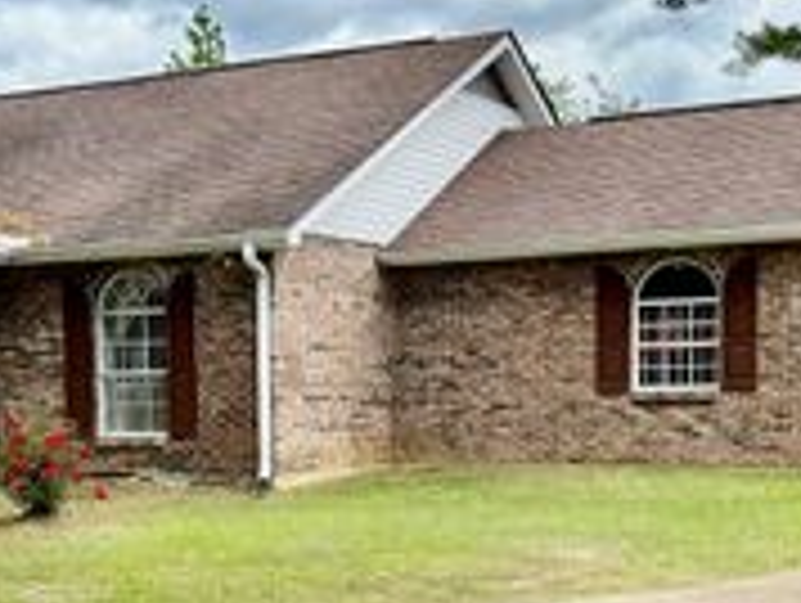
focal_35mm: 73
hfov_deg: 26.4
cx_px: 234
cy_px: 551
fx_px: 1691
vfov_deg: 19.8
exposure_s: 1/2513
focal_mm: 5.7
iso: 50
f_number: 1.5
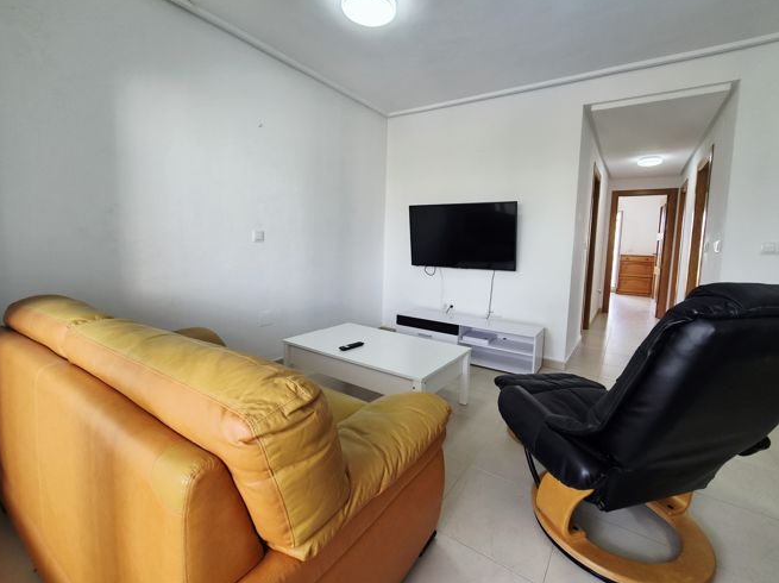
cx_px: 400
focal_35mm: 14
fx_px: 315
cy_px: 270
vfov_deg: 85.4
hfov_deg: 102.1
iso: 100
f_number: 2.2
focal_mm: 2.2
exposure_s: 1/100
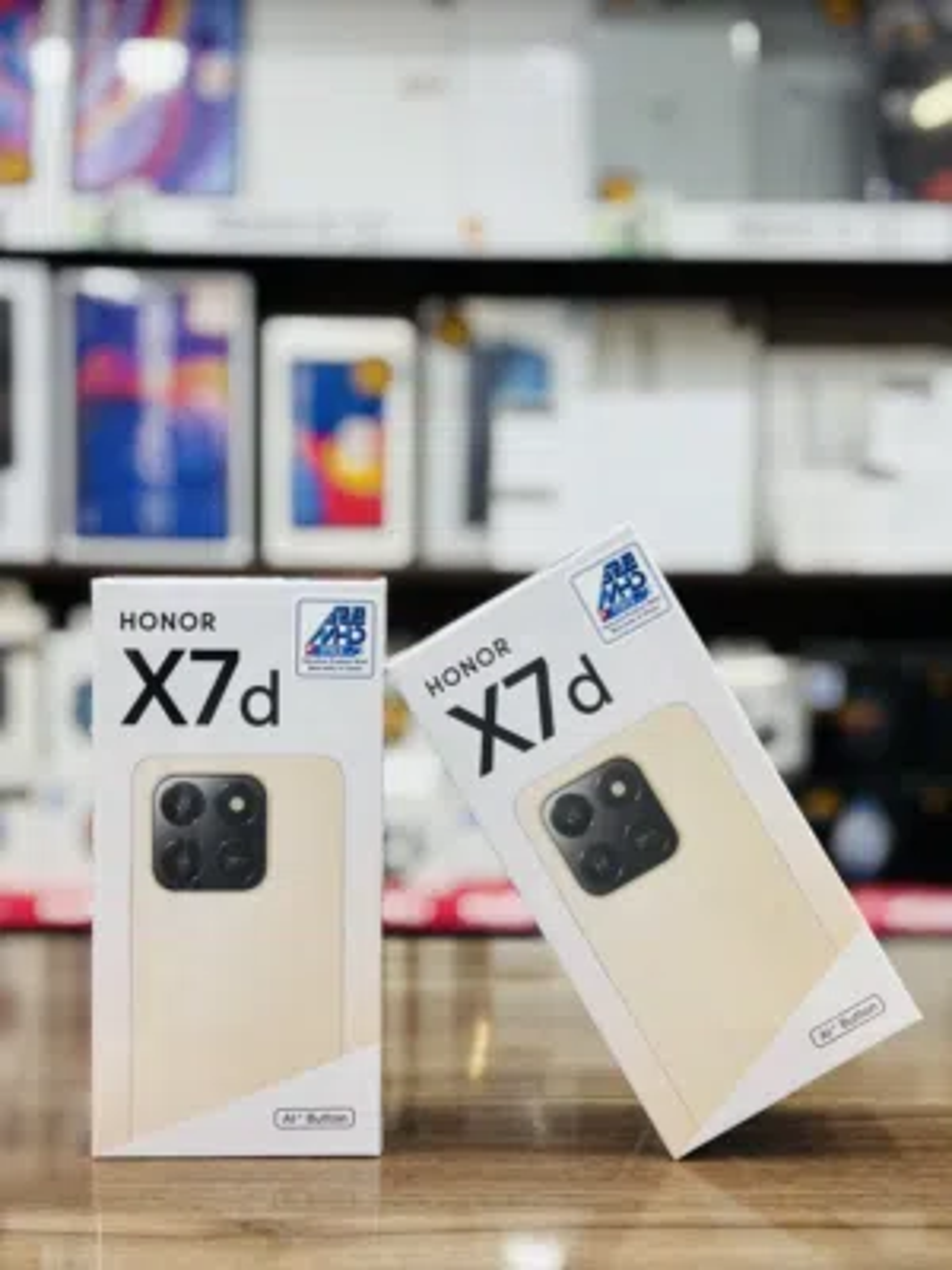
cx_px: 476
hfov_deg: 28.0
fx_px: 1907
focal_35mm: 52
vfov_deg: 36.8
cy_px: 635
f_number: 1.6
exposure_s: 1/50
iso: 25
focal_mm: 5.96
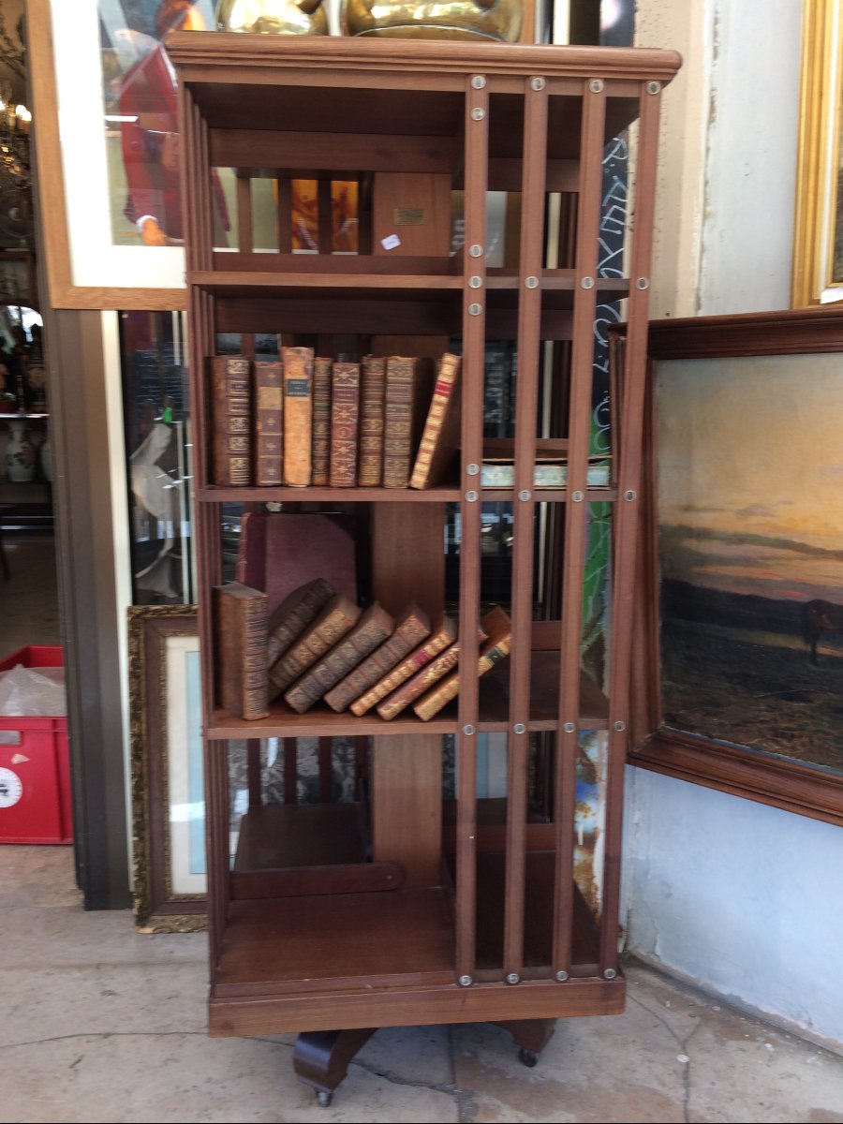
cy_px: 562
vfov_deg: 61.7
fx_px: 942
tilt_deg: -10.9
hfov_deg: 48.2
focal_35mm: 29
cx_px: 422
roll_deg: +0.4
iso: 40
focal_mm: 4.15
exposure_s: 1/100
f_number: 2.2
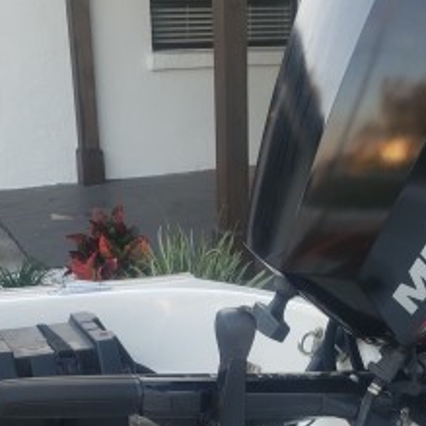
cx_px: 268
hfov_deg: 27.2
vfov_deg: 25.9
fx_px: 877
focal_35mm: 63
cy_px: 430
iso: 64
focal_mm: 4.3
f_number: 2.4
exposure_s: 1/120
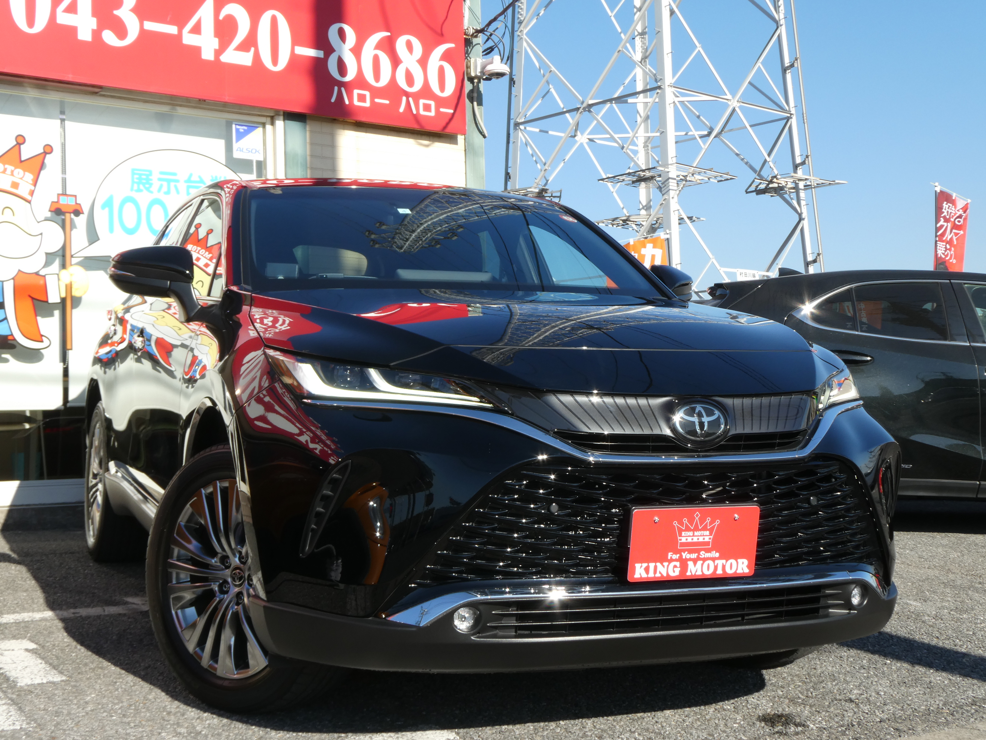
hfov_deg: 40.4
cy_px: 370
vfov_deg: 30.9
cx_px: 493
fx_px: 1339
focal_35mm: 47
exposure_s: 1/250
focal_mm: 8.4
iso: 80
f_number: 5.6
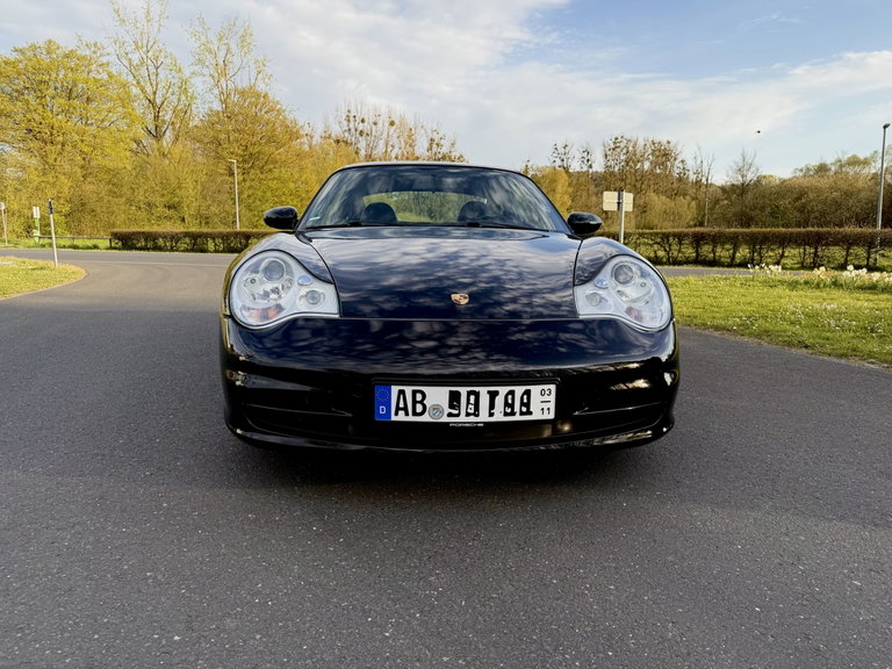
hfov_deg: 71.6
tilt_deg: -8.5
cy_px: 334
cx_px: 446
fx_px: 618
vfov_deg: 56.8
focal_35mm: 24
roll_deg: +0.9
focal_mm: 6.76
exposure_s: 1/1032
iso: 80
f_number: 1.78
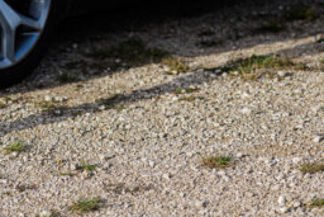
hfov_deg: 10.2
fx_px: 1801
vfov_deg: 6.7
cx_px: -3
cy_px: -181
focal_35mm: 200
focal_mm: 50
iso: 400
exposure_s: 1/8000
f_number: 1.4
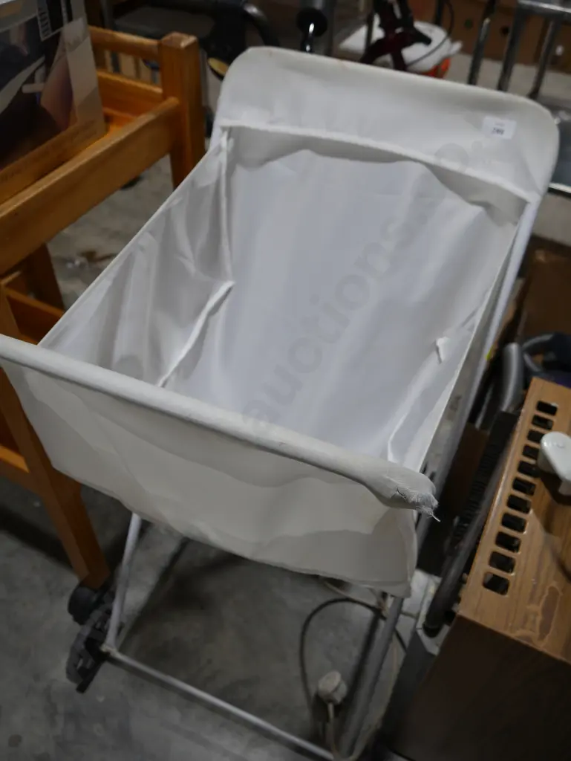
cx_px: 286
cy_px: 380
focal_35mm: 28
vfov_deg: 63.4
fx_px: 615
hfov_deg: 49.8
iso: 200
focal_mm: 14
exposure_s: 1/160
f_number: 4
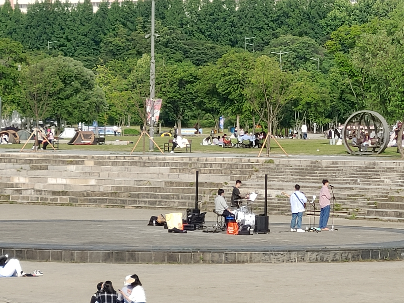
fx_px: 2217
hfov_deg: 10.4
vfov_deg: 7.8
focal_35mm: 190
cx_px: 202
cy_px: 152
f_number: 2.4
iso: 50
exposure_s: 1/488
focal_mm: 5.88
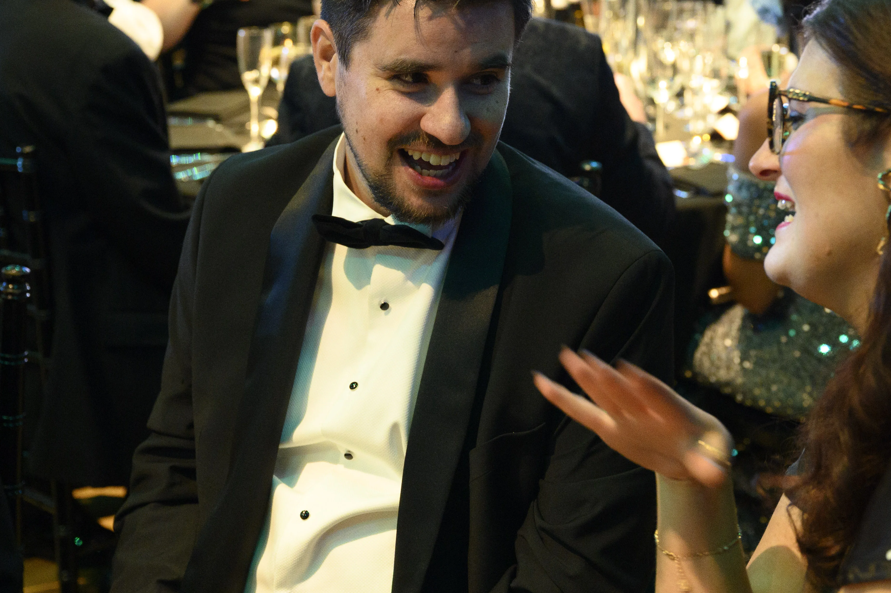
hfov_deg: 26.9
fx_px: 1855
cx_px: 569
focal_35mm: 75
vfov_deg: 18.0
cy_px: 136
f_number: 4
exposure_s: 1/80
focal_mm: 46
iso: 6400
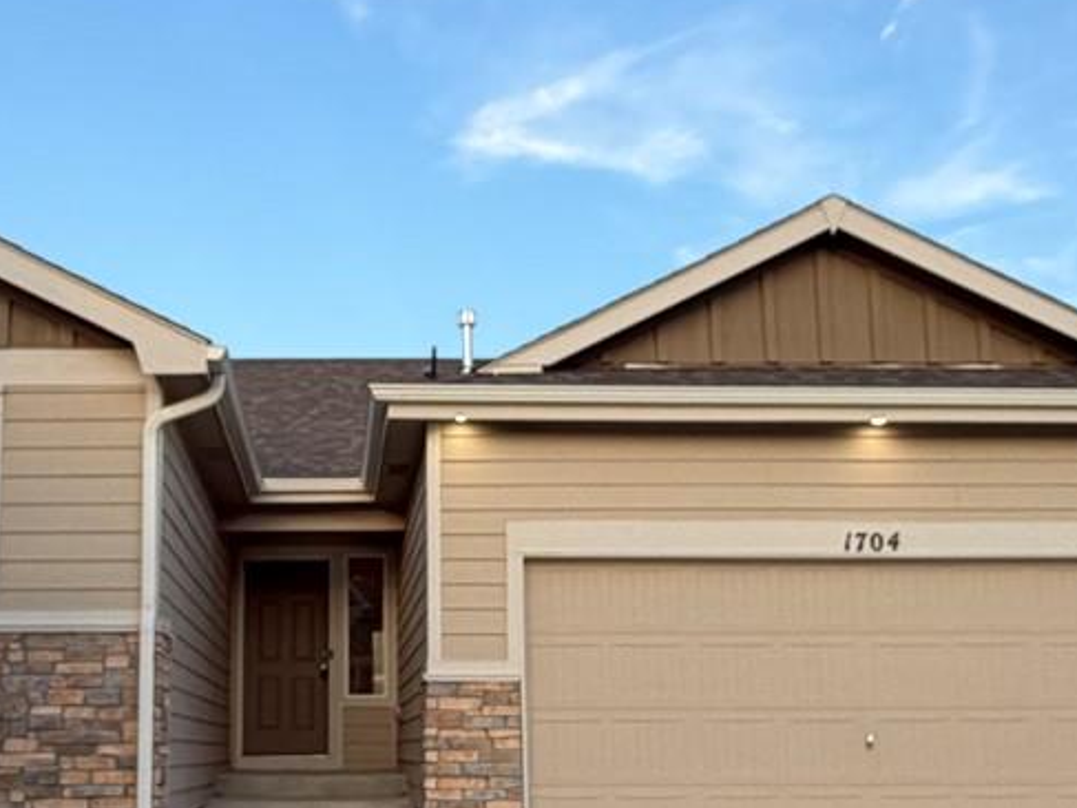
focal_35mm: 46
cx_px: 367
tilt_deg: +12.7
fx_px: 1431
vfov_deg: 31.2
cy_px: 553
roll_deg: +1.8
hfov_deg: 40.8
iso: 40
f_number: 2.2
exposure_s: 1/197
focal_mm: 2.22
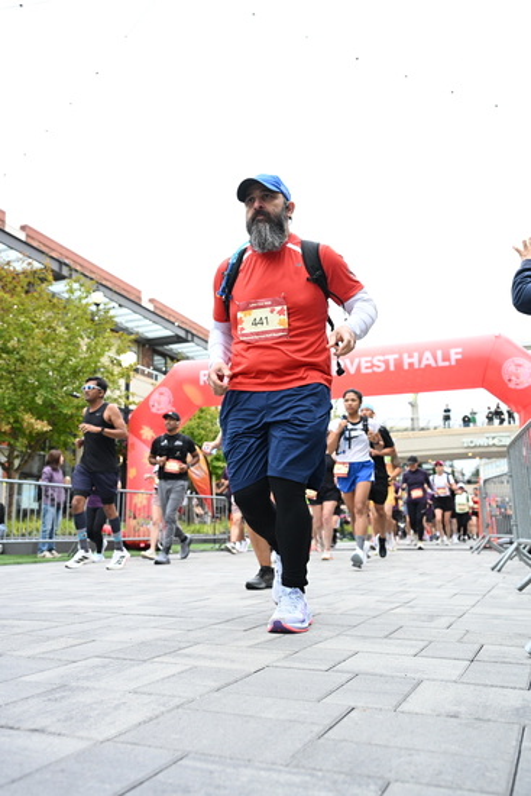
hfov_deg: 42.3
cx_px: 266
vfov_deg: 60.3
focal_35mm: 31
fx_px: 685
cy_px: 398
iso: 2000
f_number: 4
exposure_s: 1/640
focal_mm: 31
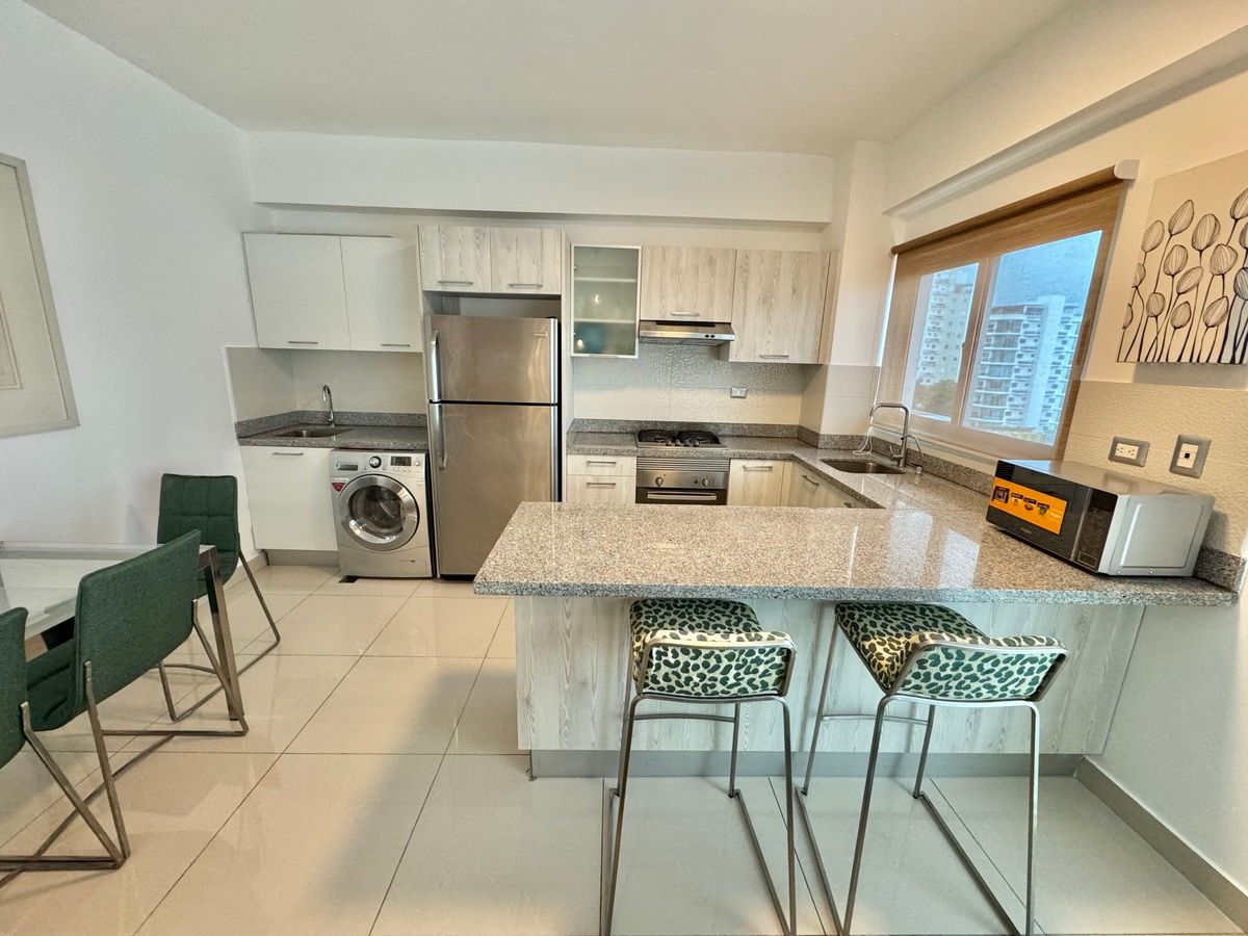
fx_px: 505
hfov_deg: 102.1
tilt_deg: -13.4
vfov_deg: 85.7
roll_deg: -1.6
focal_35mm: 14
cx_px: 624
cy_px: 468
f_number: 2.2
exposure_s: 1/60
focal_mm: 2.22
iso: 500
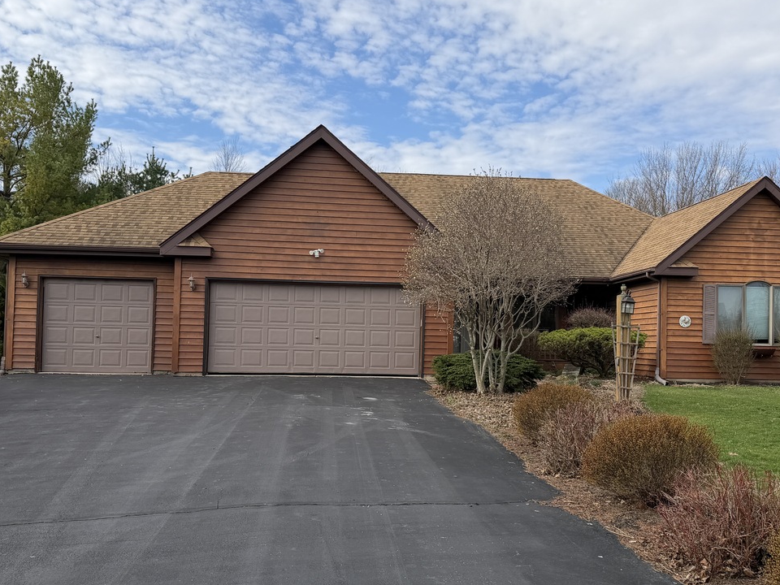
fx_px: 811
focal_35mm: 36
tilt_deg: +3.3
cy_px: 310
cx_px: 426
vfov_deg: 39.6
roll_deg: -1.6
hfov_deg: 51.3
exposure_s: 1/4167
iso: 80
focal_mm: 6.76
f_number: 1.78
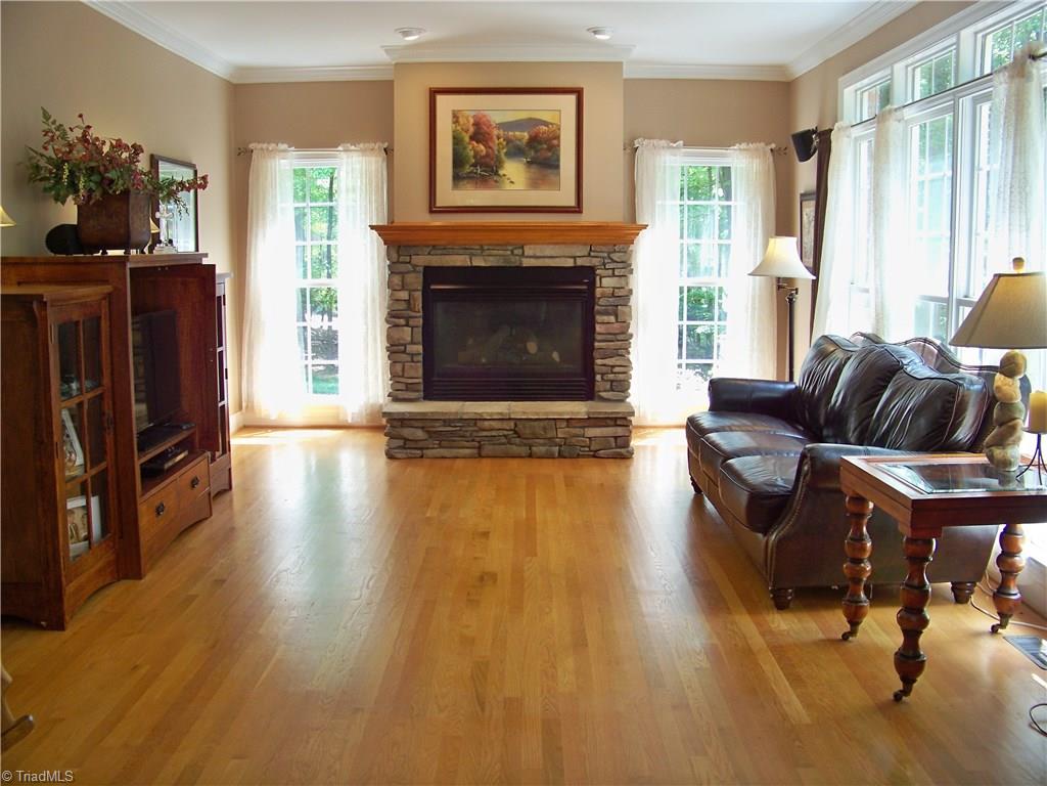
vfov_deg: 42.9
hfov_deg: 55.4
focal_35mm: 33
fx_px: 998
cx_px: 524
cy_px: 393
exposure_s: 1/30
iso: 80
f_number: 2.8
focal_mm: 5.85
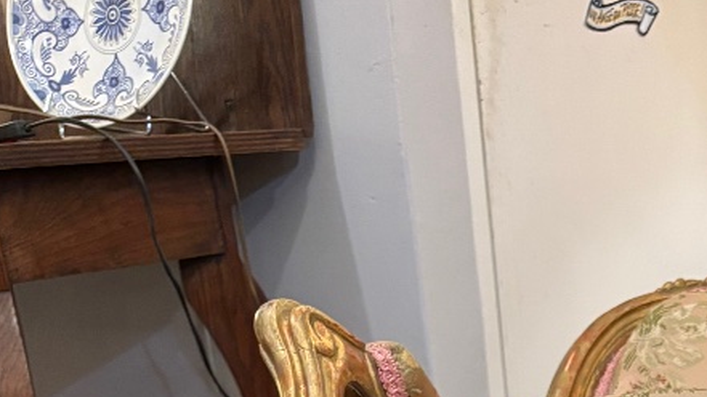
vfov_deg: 12.4
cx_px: 657
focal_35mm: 77
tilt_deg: -30.2
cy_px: 944
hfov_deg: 26.5
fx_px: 1443
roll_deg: +0.0
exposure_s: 1/50
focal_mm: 5.96
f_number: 1.6
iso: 320
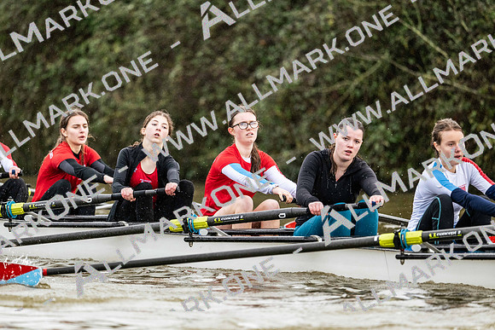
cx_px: 248
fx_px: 5501
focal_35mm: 400
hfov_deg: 5.2
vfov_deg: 3.4
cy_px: 165
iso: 2000
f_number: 4.5
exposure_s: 1/1600
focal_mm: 400
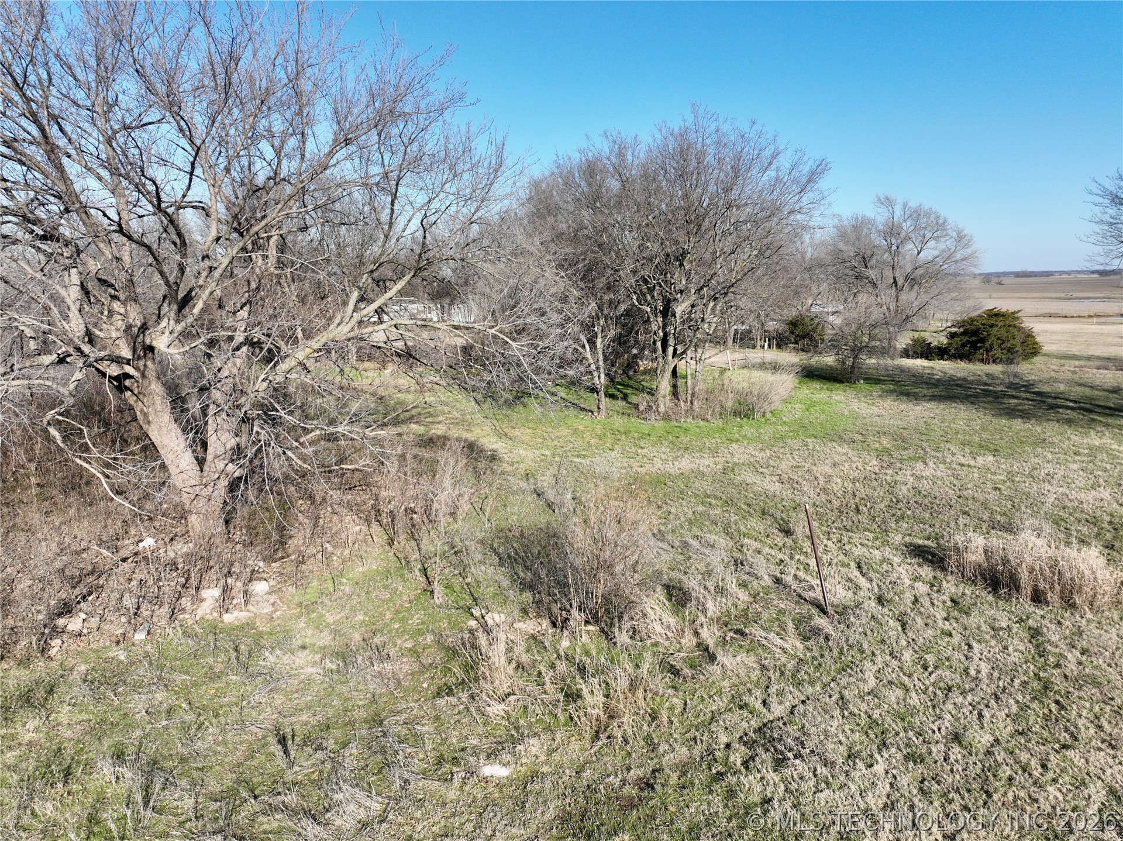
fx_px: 778
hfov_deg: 71.6
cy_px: 420
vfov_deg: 56.8
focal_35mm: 24
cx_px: 562
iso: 100
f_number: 2.8
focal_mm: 12.29
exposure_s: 1/1250
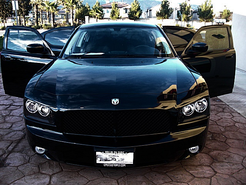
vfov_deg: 39.7
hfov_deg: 51.4
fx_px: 256
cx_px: 123
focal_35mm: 36
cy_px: 92
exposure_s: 1/100
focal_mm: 6.3
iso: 200
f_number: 2.8
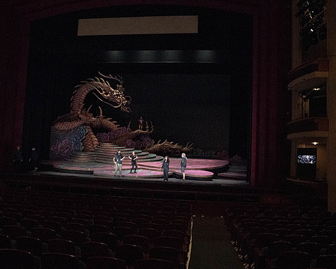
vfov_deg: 47.1
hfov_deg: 57.1
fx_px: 308
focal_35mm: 31
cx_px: 154
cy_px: 136
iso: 25600
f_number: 9
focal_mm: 27
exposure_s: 1/400
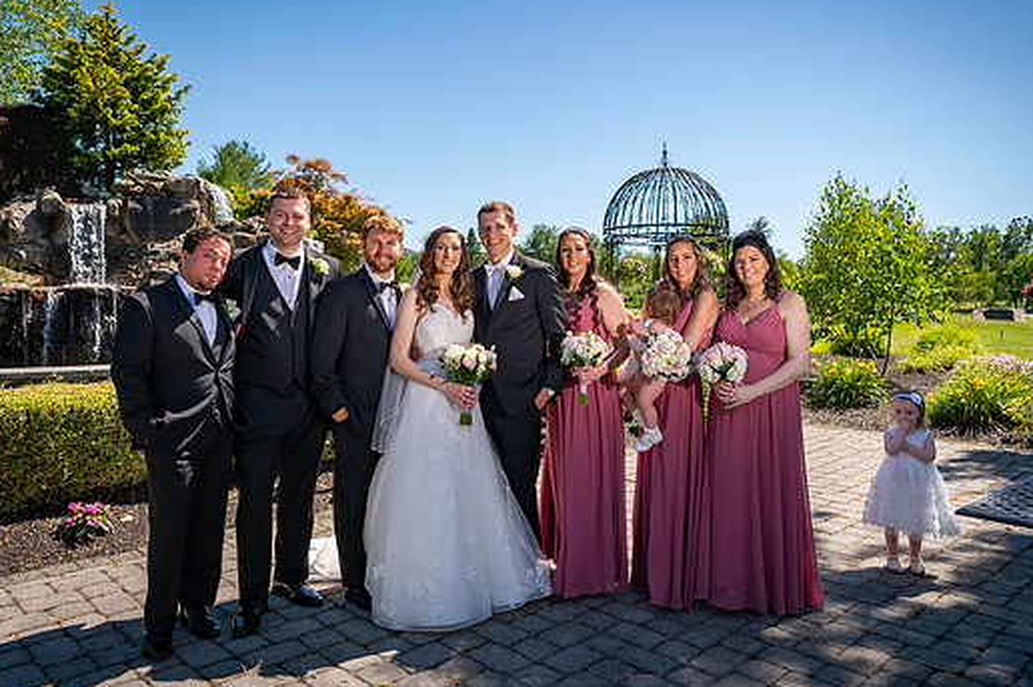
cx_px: 529
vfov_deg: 47.8
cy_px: 312
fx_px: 774
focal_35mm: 27
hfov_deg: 67.4
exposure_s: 1/1600
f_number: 3.2
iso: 100
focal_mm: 24
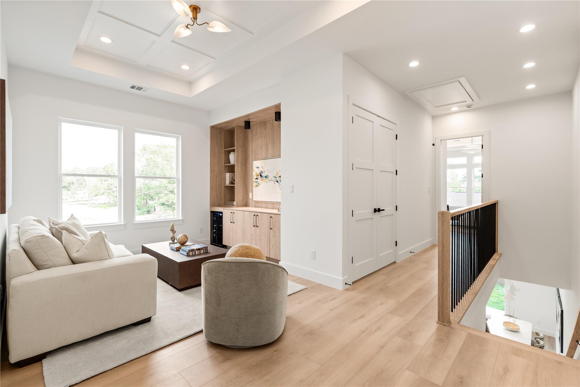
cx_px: 290
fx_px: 258
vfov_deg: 73.7
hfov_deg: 96.7
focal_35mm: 16
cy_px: 194
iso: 200
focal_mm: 16
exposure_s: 1/8
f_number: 9
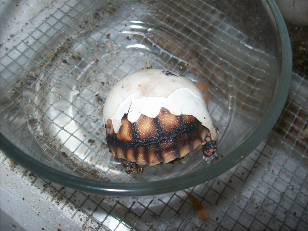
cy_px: 116
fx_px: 320
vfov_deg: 39.6
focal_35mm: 36
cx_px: 154
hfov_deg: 51.4
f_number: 2.7
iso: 80
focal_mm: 6
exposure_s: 1/64
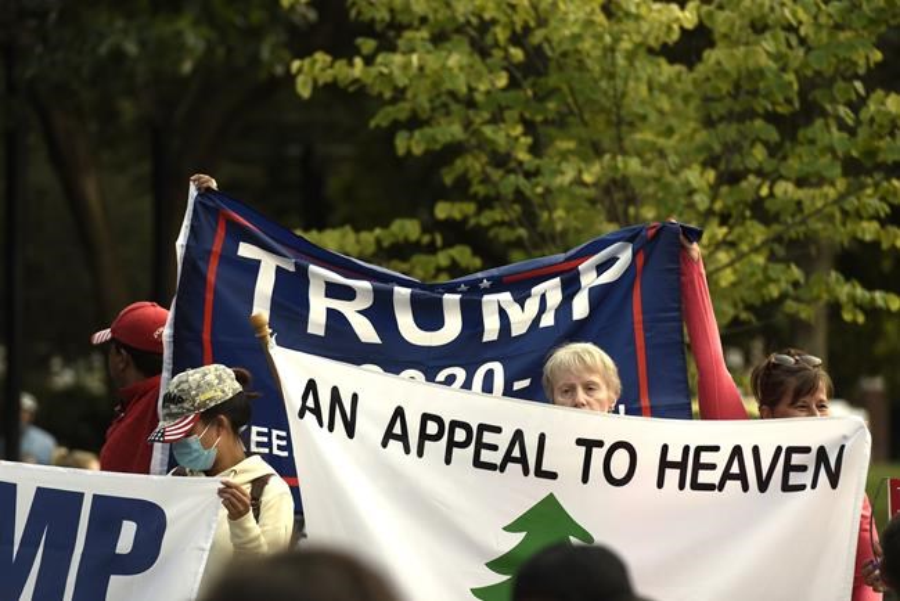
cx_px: 450
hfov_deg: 10.3
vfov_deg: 6.9
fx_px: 5002
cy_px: 300
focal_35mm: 200
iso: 1000
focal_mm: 200
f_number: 4
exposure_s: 1/1600
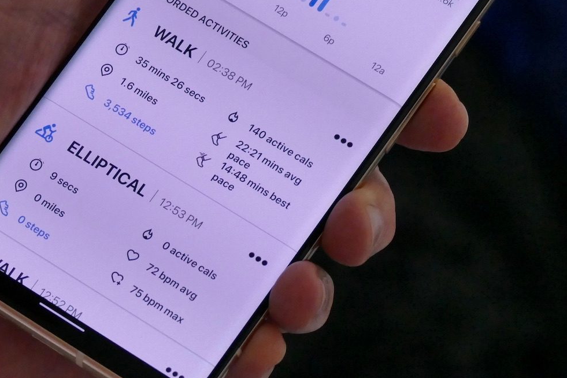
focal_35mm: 265
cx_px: 179
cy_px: 74
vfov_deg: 5.2
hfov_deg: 7.8
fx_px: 4173
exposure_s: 1/80
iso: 1250
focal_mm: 47.46
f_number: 4.5
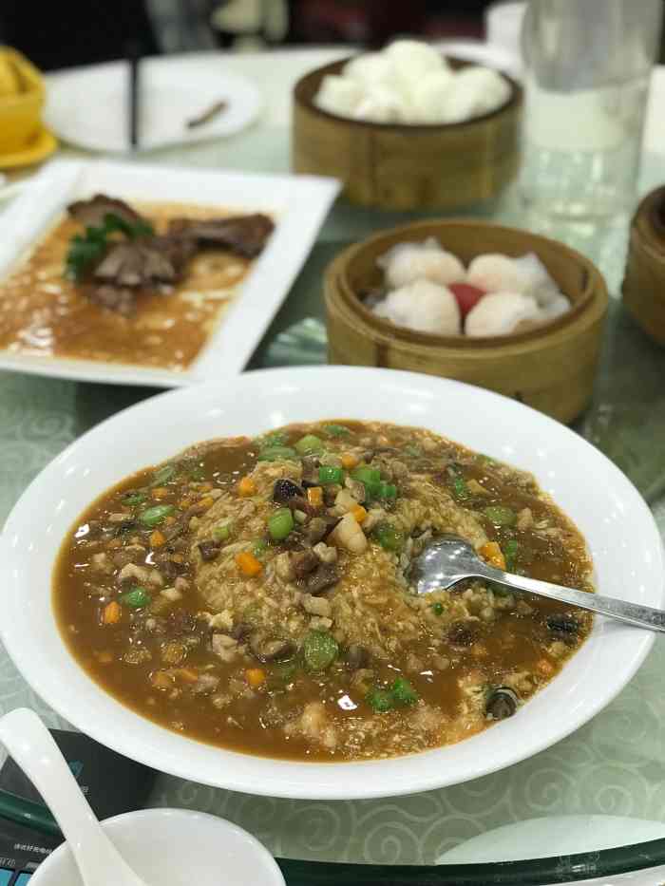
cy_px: 443
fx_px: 1460
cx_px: 332
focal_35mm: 57
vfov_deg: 33.8
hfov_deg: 25.7
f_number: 2.8
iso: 100
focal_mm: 6.6
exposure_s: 1/50
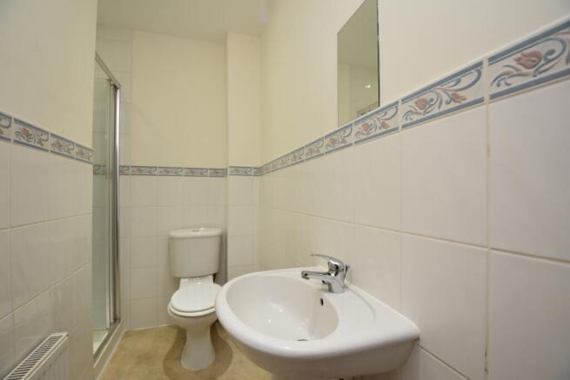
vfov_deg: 77.4
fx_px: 238
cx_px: 285
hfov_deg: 100.4
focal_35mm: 15
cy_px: 190
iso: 800
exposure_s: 1/160
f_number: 4.5
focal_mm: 10
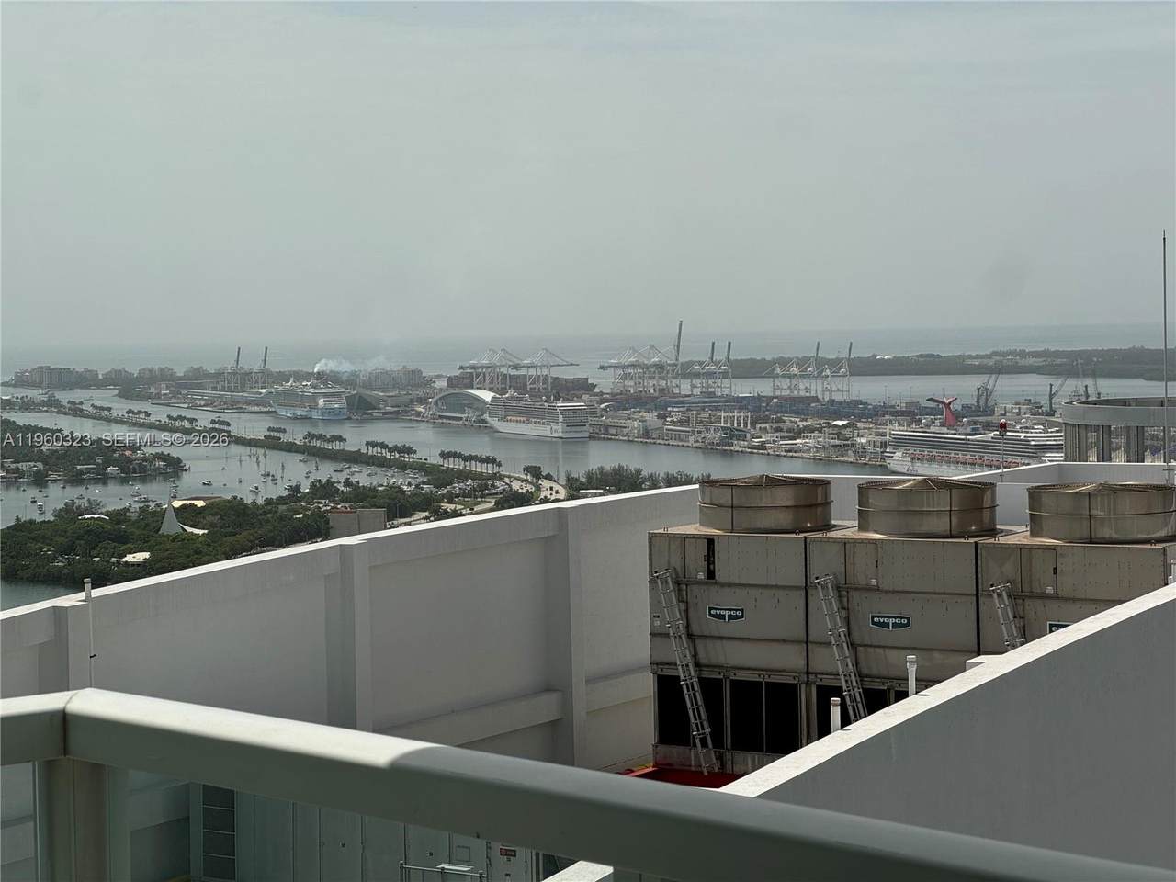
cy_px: 441
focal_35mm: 77
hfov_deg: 25.3
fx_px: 2616
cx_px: 588
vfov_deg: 19.1
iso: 25
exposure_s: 1/1024
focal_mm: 9
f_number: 2.8
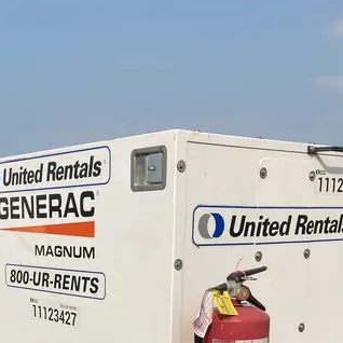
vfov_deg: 27.8
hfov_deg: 29.6
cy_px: 365
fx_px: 639
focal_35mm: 57
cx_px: 91
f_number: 1.8
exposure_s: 1/3436
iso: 25
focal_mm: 3.99
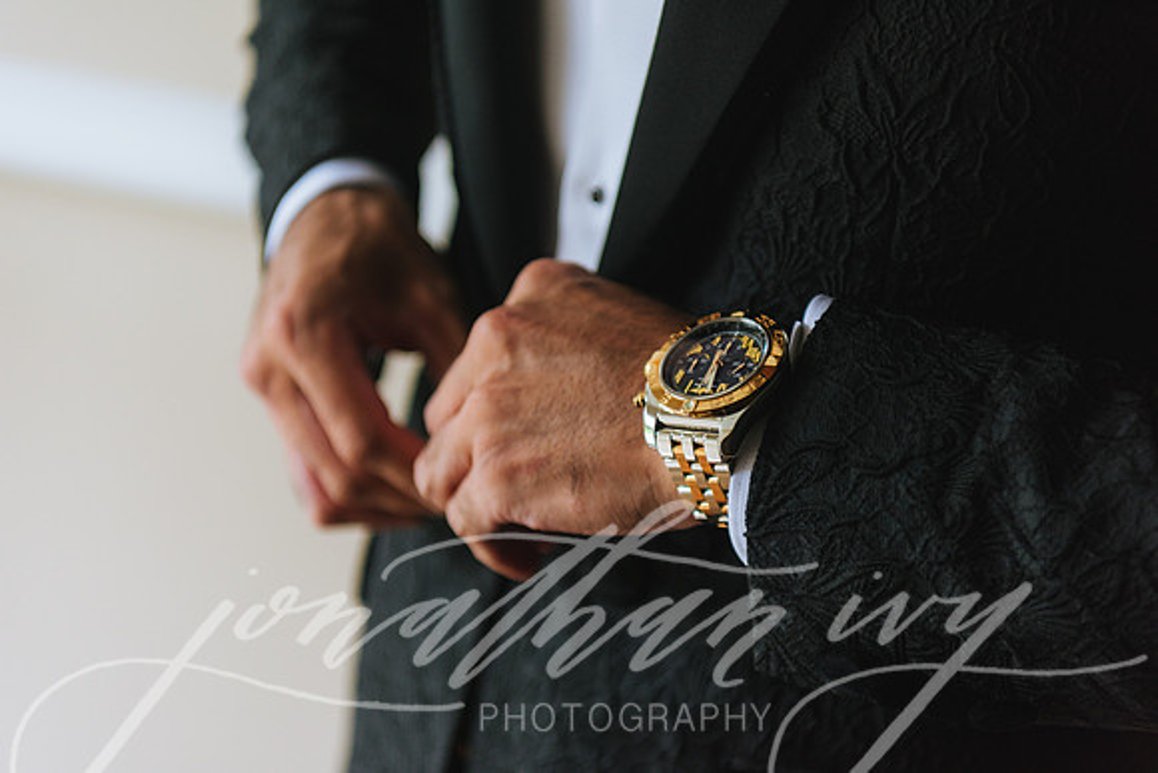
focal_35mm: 70
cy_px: 386
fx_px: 2252
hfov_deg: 28.8
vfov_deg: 19.5
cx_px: 579
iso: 1000
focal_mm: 70
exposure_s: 1/200
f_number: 3.2
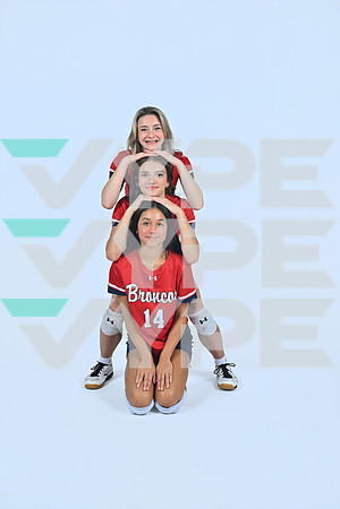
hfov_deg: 33.4
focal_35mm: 40
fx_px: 567
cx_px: 170
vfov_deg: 48.5
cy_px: 254
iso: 160
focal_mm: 40
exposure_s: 1/200
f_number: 7.1
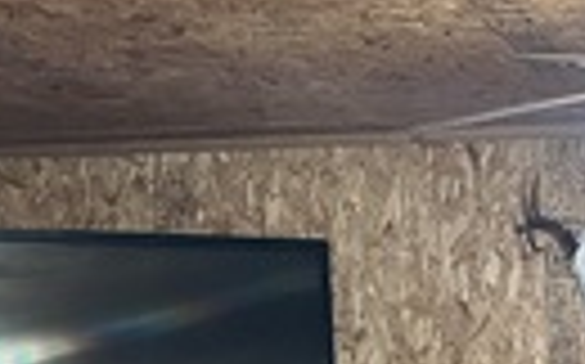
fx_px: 2166
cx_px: 464
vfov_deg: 9.1
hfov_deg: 15.3
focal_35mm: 136
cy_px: 697
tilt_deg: -8.3
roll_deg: +1.2
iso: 500
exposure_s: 1/40
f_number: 1.6
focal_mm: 5.1
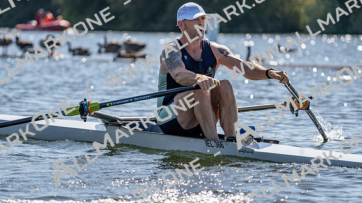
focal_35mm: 269
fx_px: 2582
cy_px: 91
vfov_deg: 4.5
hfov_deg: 8.0
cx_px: 180
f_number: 5.6
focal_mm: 255
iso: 250
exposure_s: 1/2000
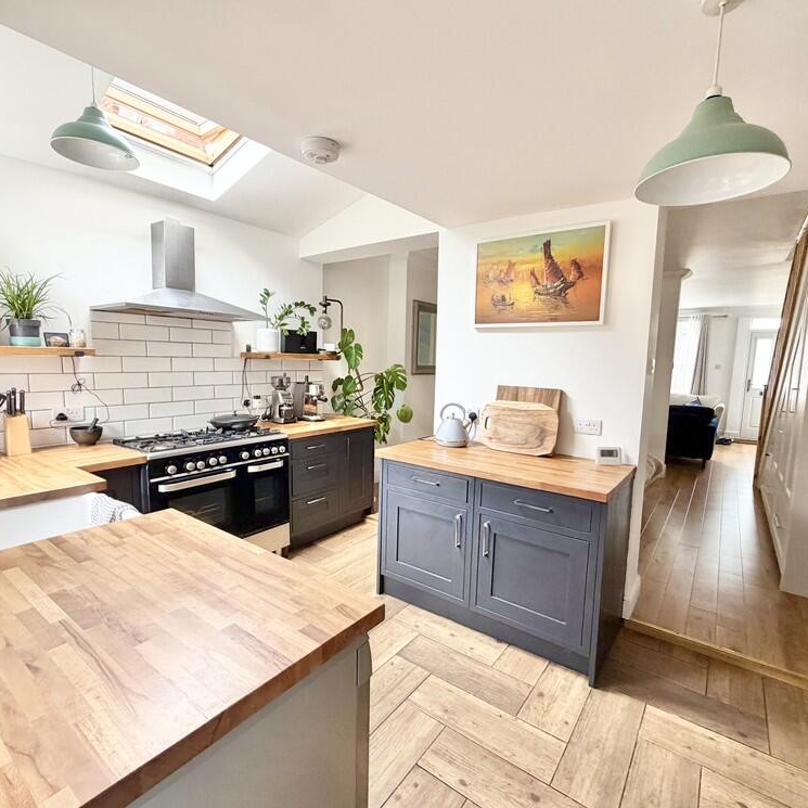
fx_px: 449
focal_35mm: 17
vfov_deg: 84.0
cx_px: 413
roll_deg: -1.2
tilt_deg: -6.9
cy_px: 410
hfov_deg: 84.0
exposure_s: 1/121
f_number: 2.2
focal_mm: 2.22
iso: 200
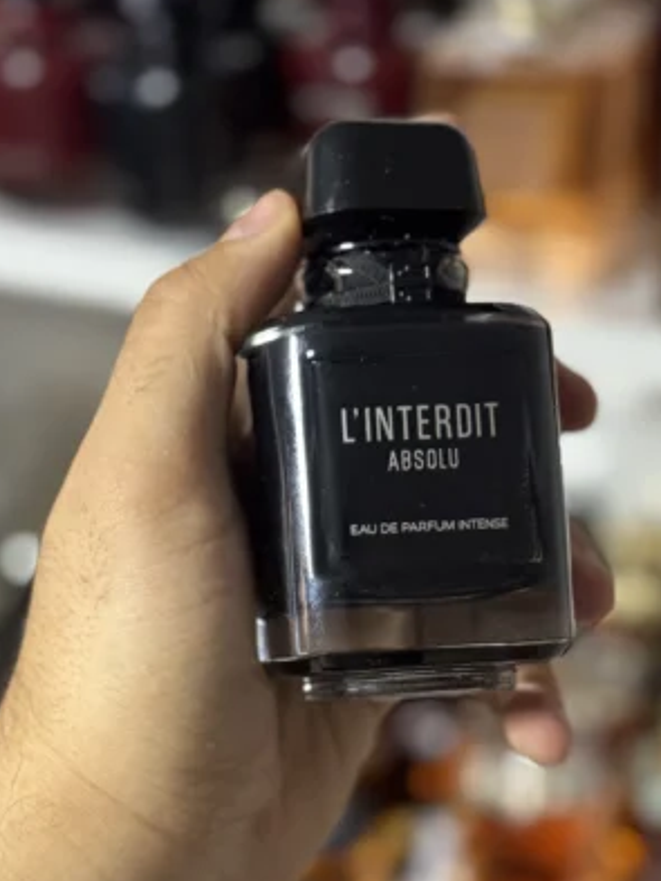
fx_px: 1781
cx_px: 356
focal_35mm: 70
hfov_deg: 21.0
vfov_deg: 27.8
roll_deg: +1.1
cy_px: 454
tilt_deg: -26.6
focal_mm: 6.76
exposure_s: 1/50
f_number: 1.78
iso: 250
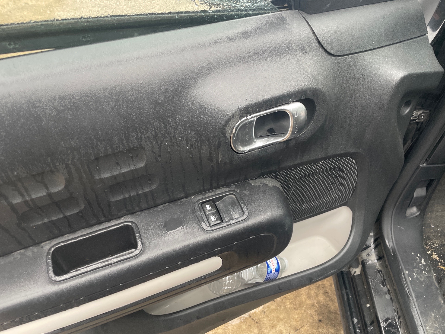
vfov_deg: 53.1
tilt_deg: -49.8
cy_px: 167
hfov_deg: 67.3
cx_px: 222
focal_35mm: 26
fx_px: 334
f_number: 1.6
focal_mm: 4.2
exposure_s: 1/69
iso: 125
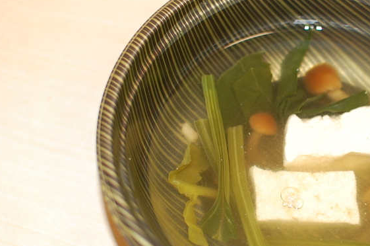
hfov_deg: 21.0
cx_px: 303
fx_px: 984
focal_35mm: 96
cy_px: 146
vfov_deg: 14.2
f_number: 2.8
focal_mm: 35
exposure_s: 1/60
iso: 360
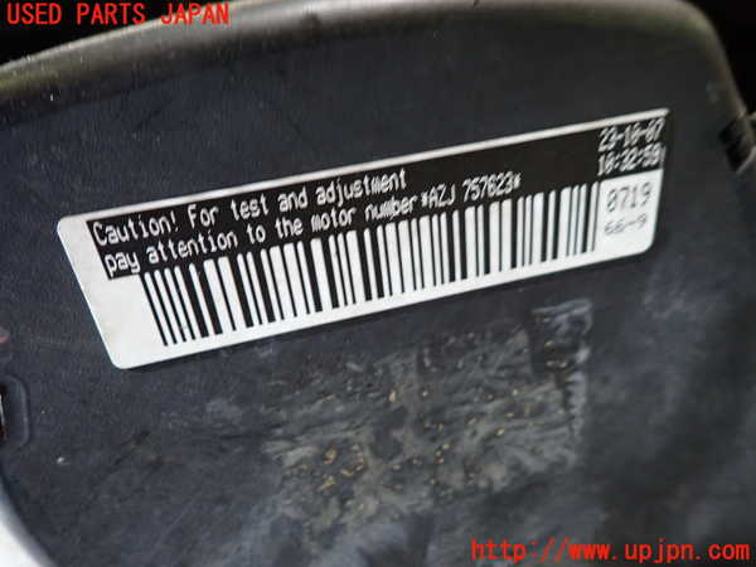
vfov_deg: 54.9
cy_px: 284
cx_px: 378
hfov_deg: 69.4
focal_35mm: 25
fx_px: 546
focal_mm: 4.5
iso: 400
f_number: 2
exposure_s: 1/30
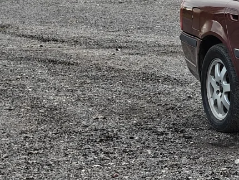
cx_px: 458
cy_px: 57
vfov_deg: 6.7
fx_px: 1541
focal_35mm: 223
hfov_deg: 8.5
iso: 79
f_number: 1.68
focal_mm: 6.57
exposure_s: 1/619
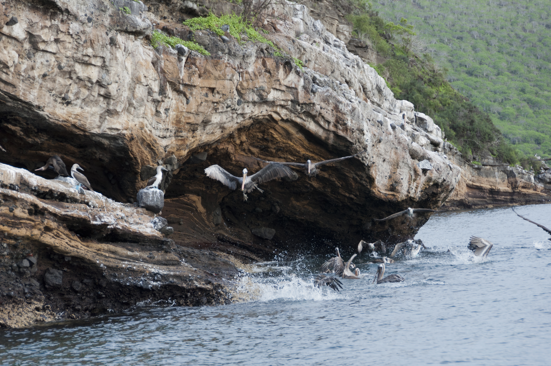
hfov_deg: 13.1
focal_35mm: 158
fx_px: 2408
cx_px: 276
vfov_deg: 8.7
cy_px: 183
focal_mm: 105
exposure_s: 1/320
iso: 200
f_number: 5.3
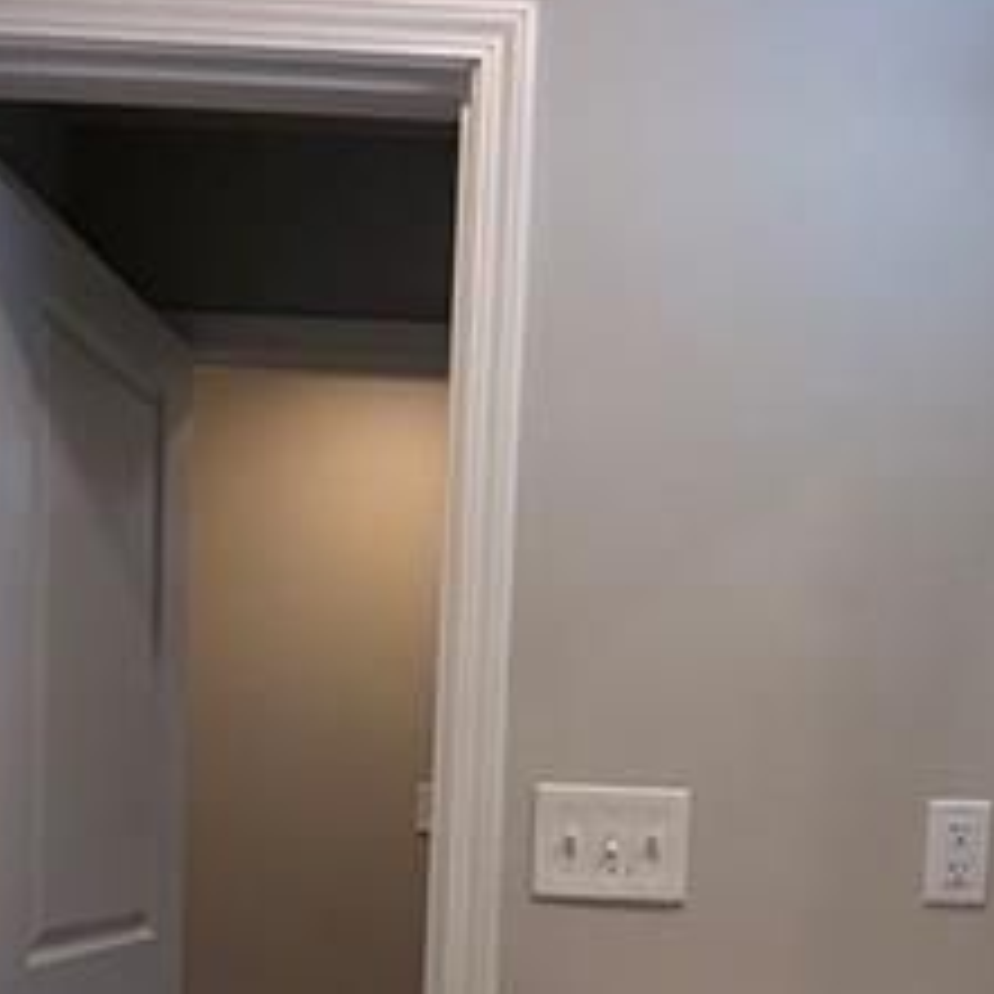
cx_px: 445
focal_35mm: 43
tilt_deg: -4.0
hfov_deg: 39.1
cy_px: 945
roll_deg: -2.9
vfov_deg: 36.1
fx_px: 1397
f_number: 2.2
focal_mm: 2.22
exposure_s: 1/120
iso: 80
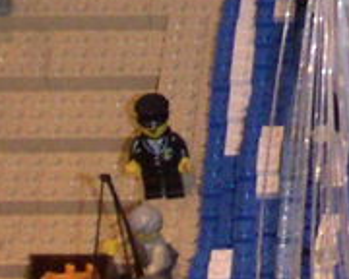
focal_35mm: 264
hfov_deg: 7.0
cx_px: 768
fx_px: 2727
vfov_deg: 5.7
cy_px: -293
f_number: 2.8
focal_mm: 6
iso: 160
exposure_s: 1/50
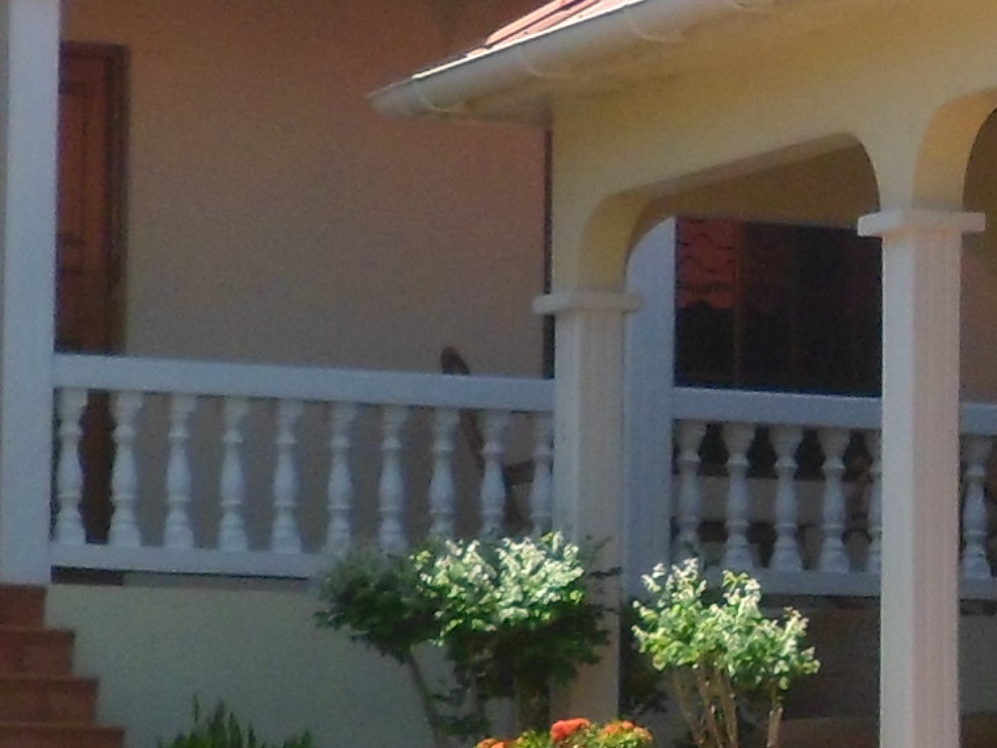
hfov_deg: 9.6
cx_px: 1002
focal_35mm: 205
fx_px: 5903
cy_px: 421
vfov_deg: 7.2
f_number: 3.8
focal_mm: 6.6
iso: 80
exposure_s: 1/750
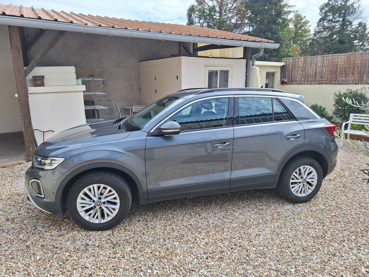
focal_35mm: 23
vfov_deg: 58.9
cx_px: 184
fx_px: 245
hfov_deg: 73.9
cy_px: 138
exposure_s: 1/1555
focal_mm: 5.54
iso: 40
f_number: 1.8
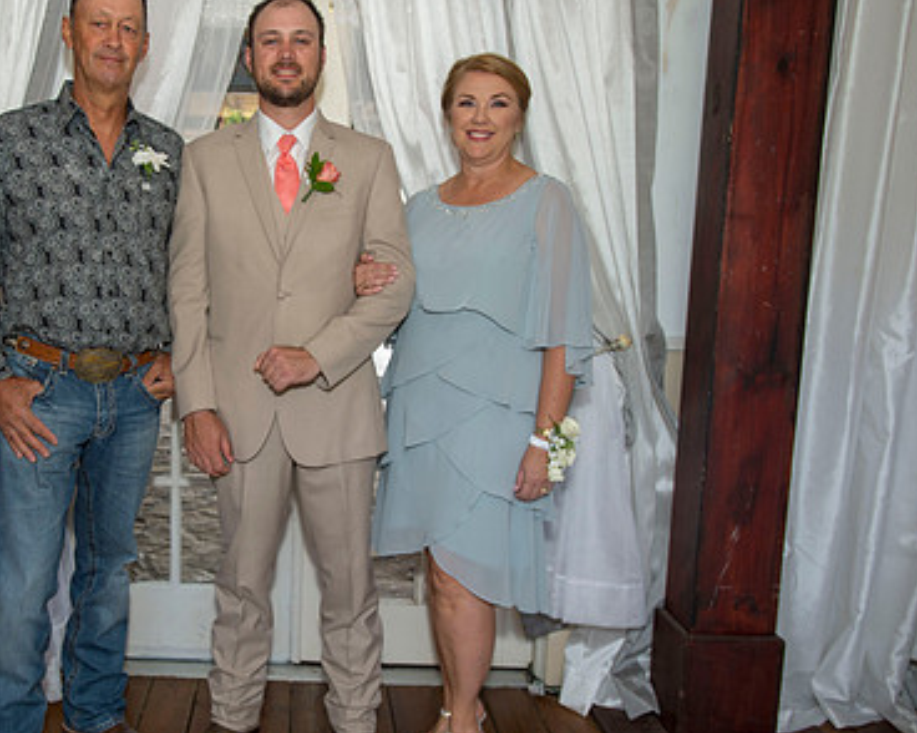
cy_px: 394
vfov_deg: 40.1
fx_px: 1004
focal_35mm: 37
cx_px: 262
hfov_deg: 47.8
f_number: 3.2
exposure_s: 1/100
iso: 200
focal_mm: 25
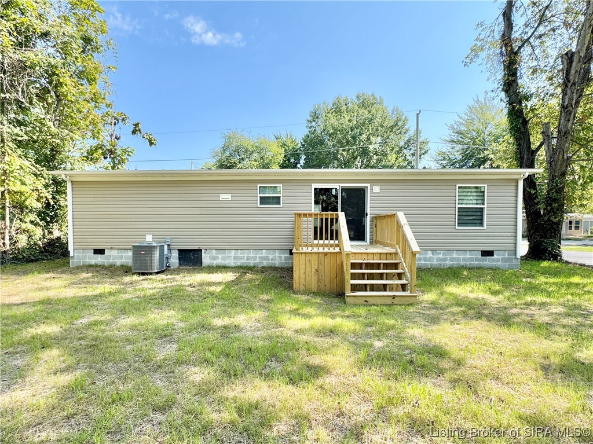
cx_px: 296
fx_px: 240
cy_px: 222
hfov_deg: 102.1
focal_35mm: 14
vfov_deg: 85.6
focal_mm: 2.22
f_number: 2.2
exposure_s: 1/443
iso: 40
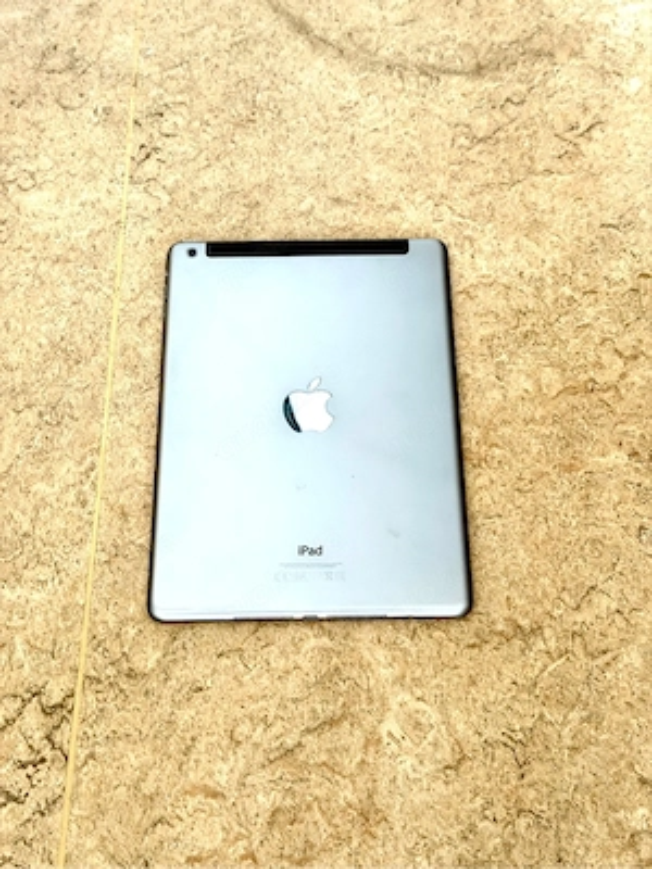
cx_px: 326
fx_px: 1205
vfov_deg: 39.7
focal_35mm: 48
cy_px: 434
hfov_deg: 30.3
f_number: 1.78
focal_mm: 6.76
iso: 800
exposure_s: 1/22
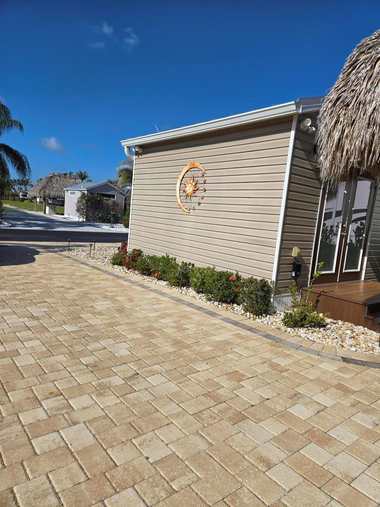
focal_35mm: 23
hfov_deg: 58.9
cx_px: 190
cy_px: 254
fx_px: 337
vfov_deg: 73.9
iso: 25
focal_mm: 5.4
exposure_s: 1/3559
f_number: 1.8
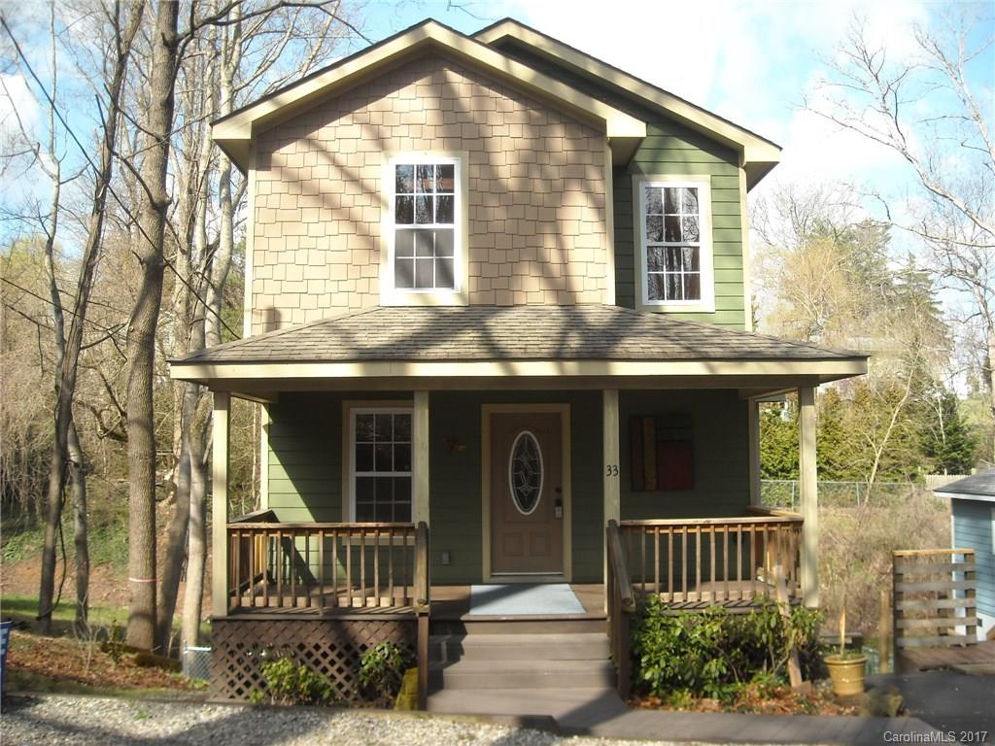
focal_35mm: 35
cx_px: 498
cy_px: 373
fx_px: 1006
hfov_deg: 52.6
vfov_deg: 40.7
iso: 64
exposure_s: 1/337
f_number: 2.8
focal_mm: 5.7
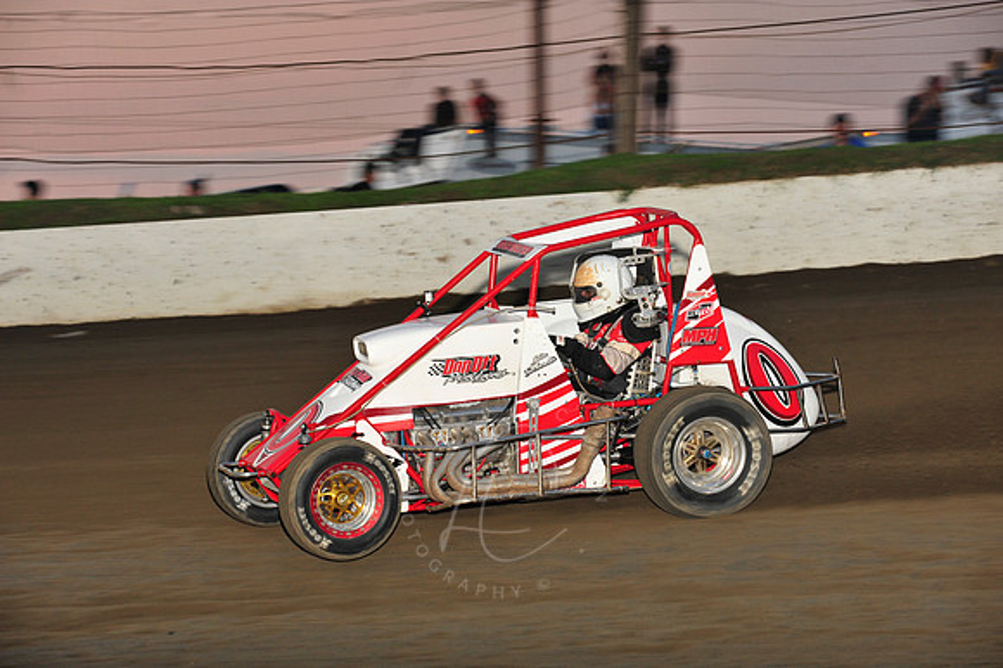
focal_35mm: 125
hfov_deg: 16.4
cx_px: 502
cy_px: 334
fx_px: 3481
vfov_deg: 11.0
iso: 800
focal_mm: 125
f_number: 7.1
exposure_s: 1/320
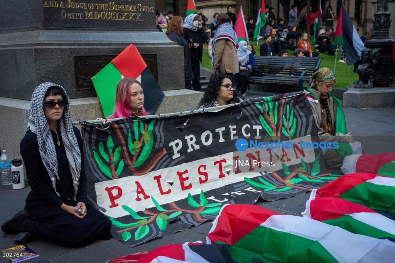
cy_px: 132
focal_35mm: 43
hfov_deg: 45.4
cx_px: 198
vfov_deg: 31.2
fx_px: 472
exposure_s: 1/60
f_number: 4.5
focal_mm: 43
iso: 100
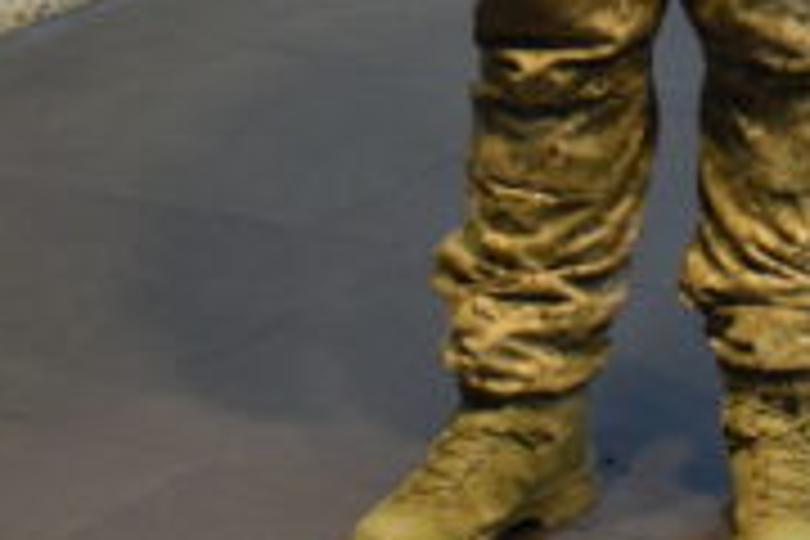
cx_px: 1220
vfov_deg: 7.7
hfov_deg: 11.5
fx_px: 3847
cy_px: -524
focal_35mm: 171
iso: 640
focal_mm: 20
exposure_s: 1/60
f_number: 4
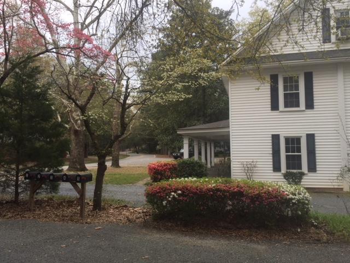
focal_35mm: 29
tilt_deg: +3.1
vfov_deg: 48.2
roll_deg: +0.4
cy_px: 132
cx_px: 175
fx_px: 293
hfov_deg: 61.7
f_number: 2.2
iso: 32
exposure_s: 1/465
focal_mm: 4.15
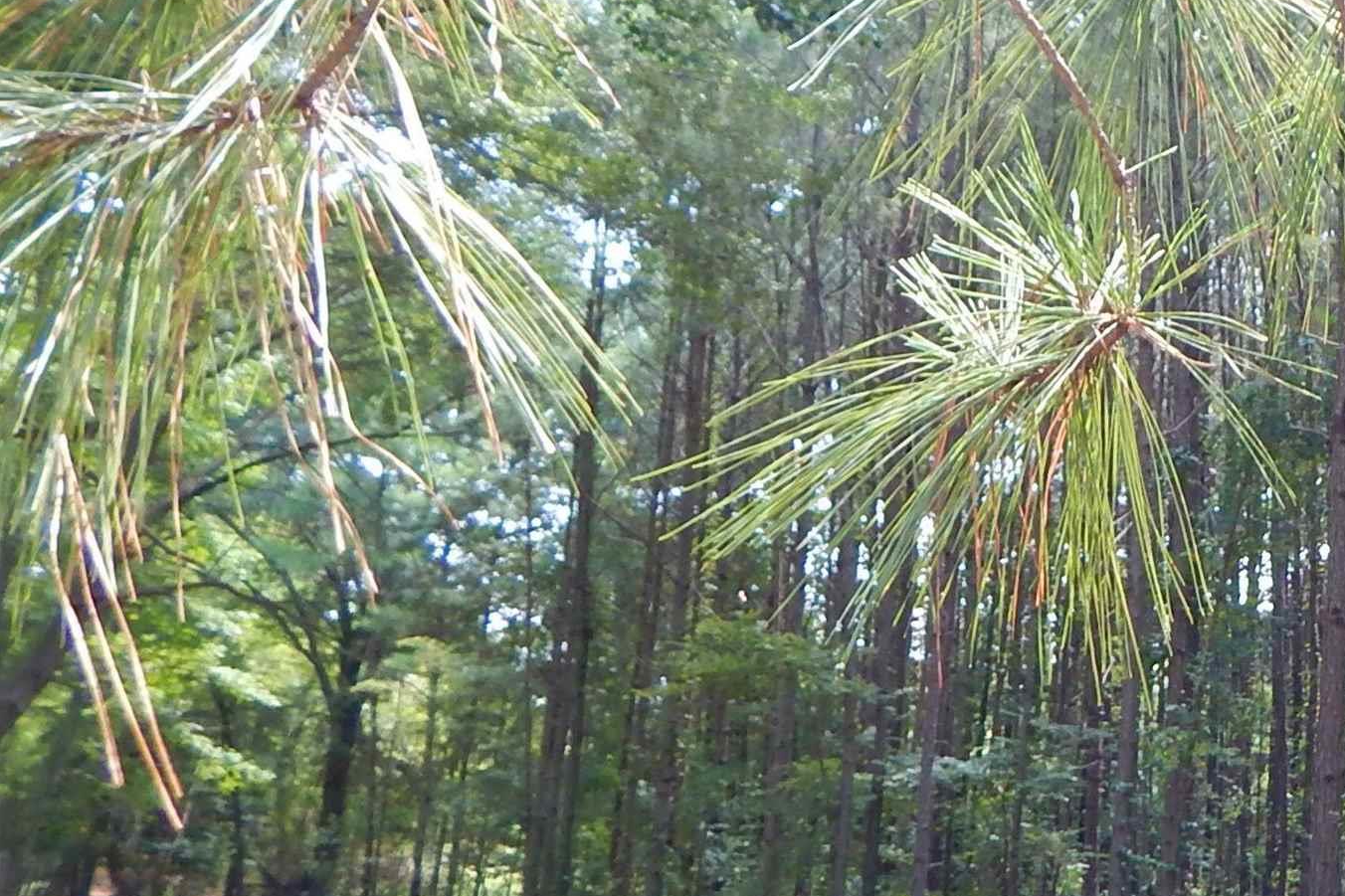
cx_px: 1527
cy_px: 370
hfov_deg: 32.8
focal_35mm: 52
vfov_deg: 25.9
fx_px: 1942
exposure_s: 1/60
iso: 125
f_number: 3
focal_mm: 4
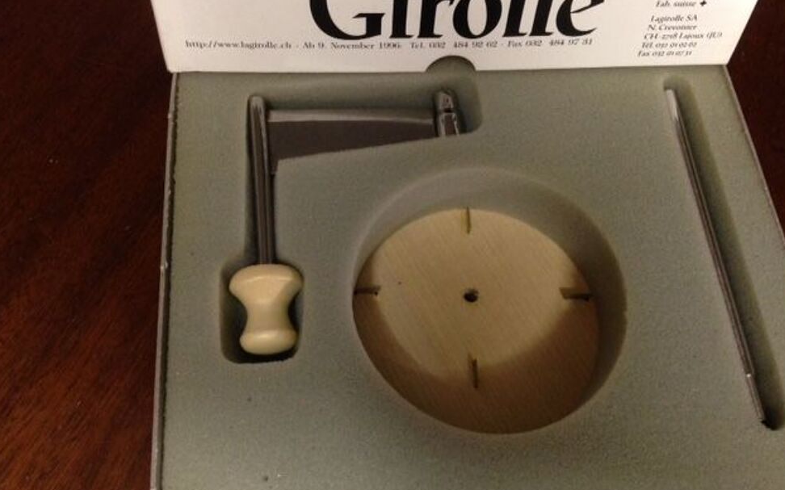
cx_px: 399
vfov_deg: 35.3
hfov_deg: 54.0
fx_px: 770
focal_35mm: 36
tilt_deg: -64.2
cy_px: 237
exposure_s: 1/20
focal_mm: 4.12
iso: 250
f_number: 2.4
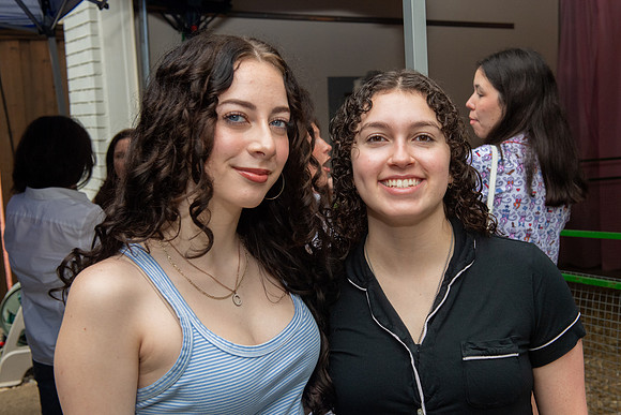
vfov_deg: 26.9
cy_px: 228
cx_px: 354
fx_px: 866
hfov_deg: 39.3
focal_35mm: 50
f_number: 8
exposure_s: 1/640
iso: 1250
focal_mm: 44
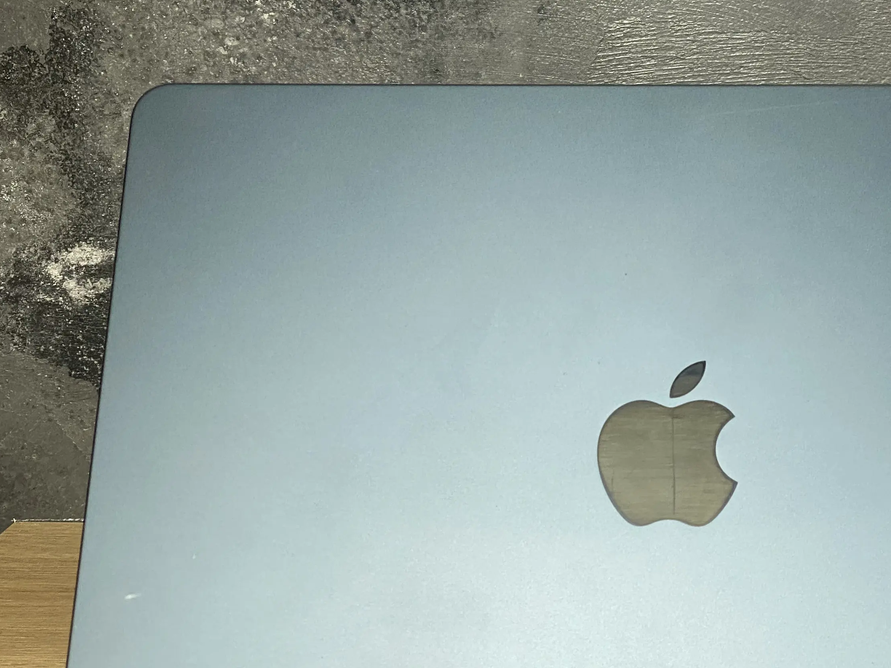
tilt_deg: -11.5
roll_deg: +0.5
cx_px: 730
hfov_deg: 20.6
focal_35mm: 94
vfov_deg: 15.7
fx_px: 2420
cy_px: 390
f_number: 2
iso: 80
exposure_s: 1/50
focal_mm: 6
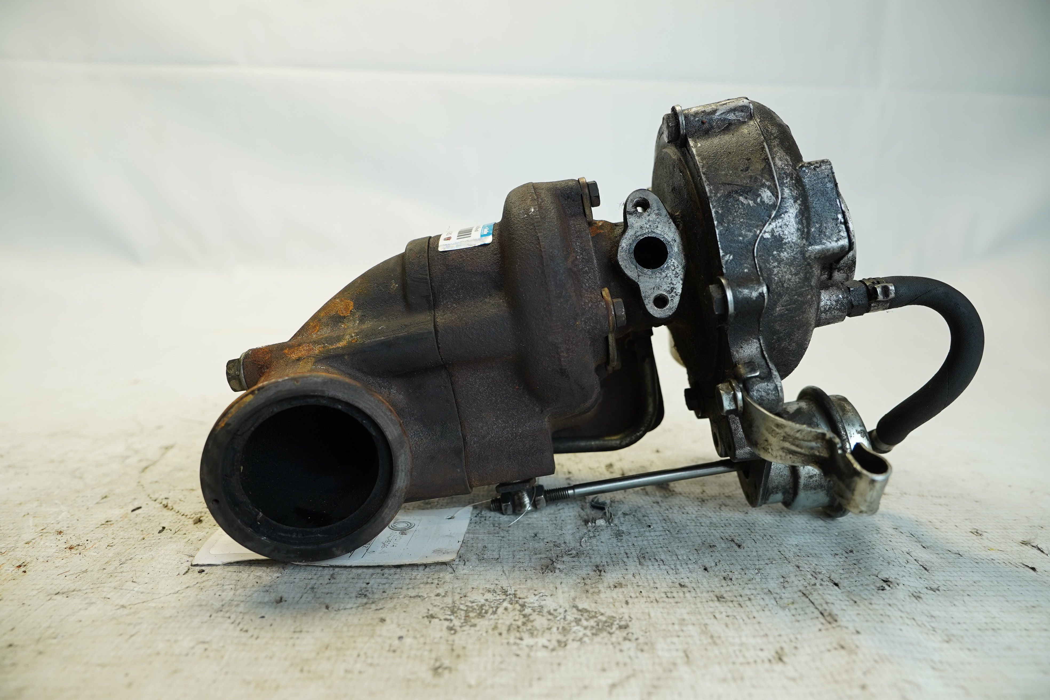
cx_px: 525
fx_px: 700
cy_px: 350
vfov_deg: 53.1
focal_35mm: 24
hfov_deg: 73.7
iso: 200
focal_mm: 16
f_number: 4
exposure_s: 1/60
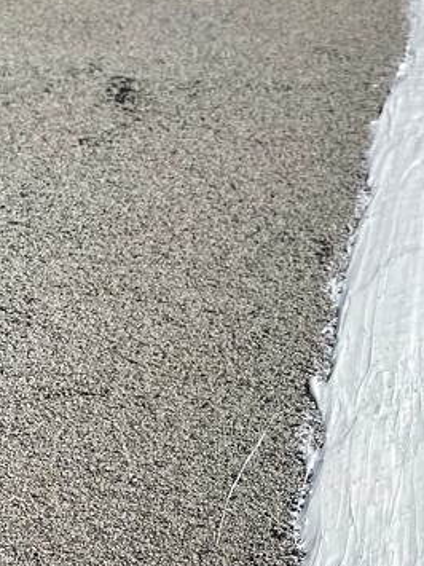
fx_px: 1226
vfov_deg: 25.1
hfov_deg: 18.9
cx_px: 453
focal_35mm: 75
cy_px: 526
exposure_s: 1/10753
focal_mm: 4.2
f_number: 1.6
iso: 32
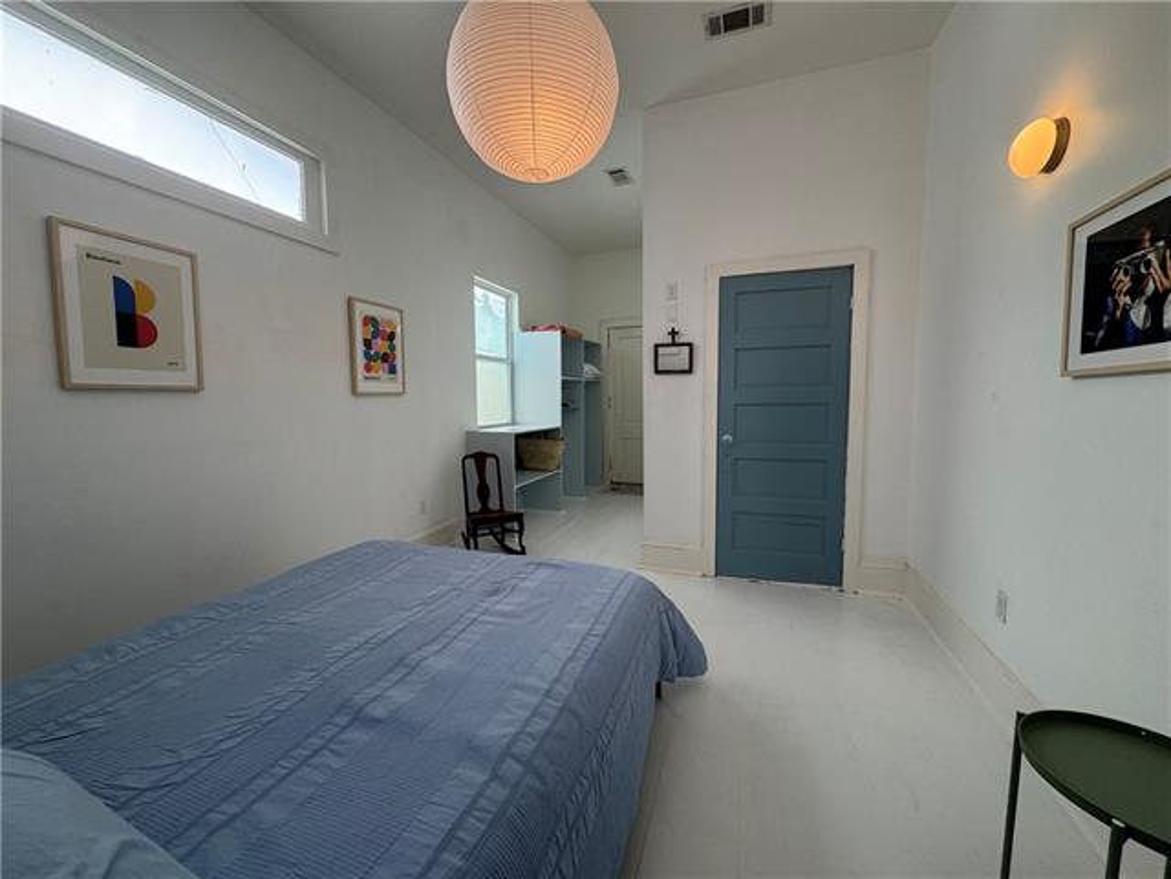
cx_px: 586
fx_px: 474
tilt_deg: -5.8
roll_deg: +0.5
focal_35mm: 14
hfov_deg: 102.1
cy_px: 440
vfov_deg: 85.7
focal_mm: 2.22
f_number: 2.2
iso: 80
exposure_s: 1/120
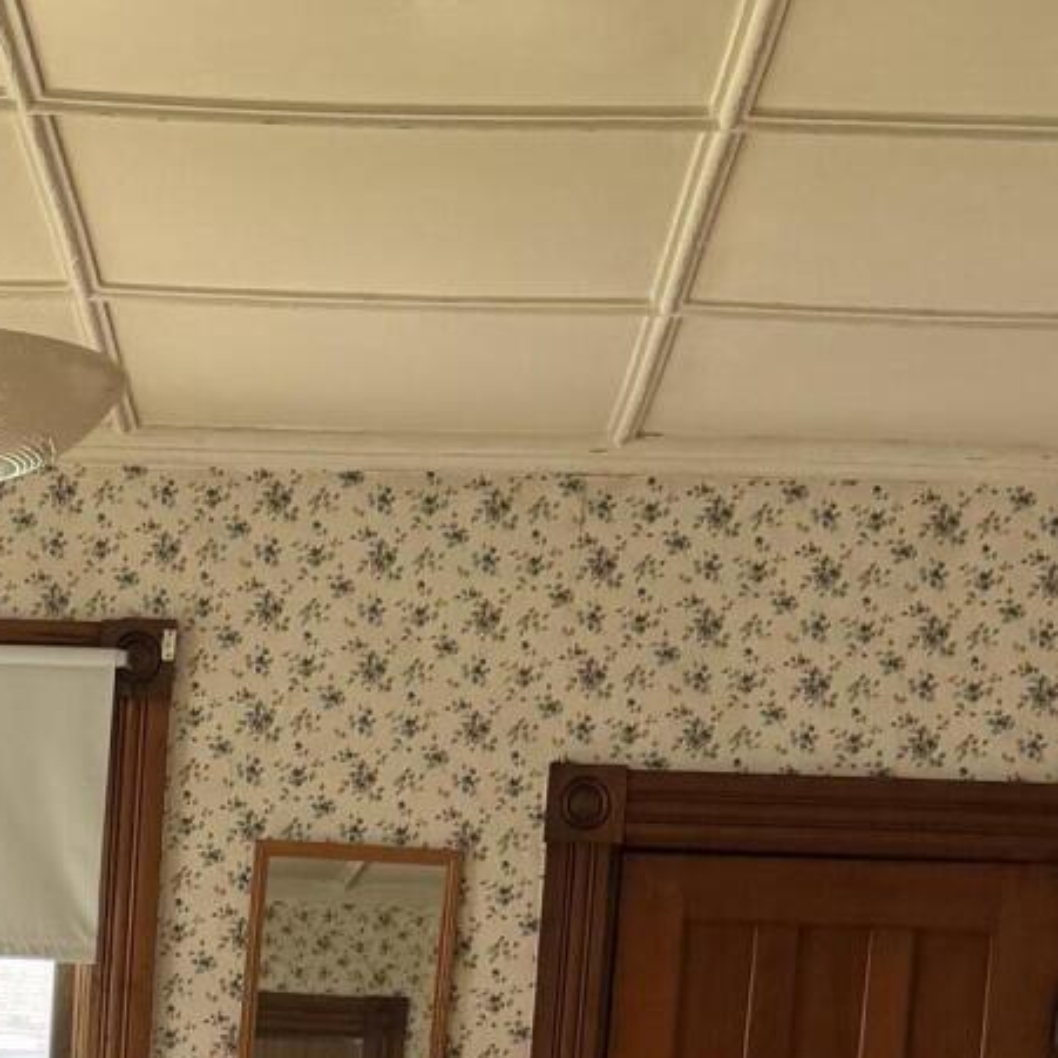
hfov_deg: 18.0
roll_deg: -3.9
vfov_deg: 17.0
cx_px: -35
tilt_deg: -3.4
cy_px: 1518
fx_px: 3250
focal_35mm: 94
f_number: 1.78
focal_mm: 6.76
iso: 200
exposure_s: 1/224
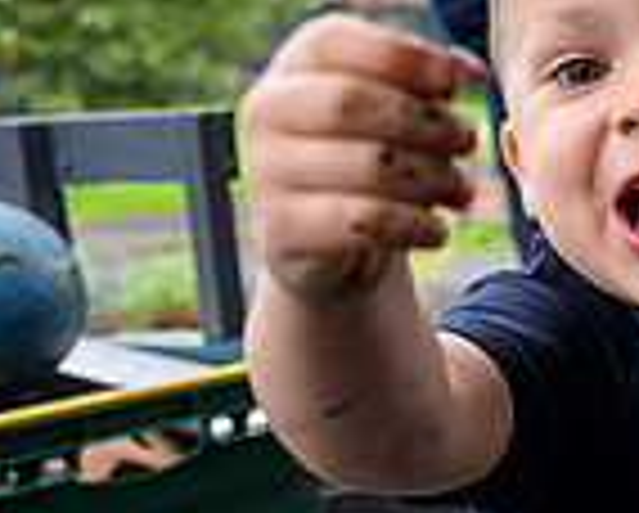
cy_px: 245
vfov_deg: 16.7
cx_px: 1287
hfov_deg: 16.1
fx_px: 1742
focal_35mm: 92
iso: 1000
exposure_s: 1/320
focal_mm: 24
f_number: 3.5
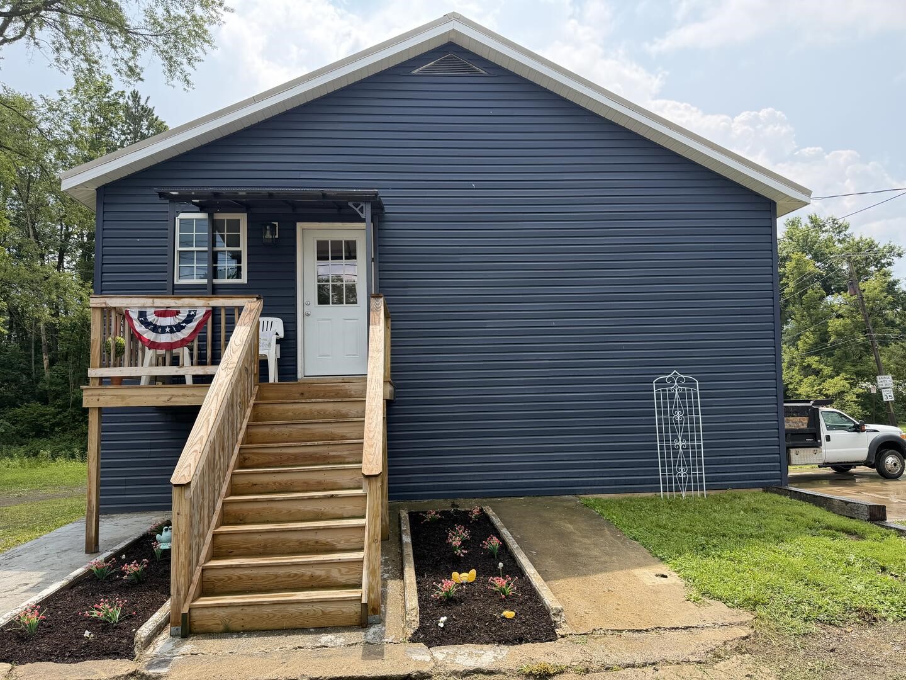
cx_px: 453
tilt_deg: +5.4
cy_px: 340
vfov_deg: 56.8
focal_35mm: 24
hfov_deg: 71.6
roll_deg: +2.0
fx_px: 628
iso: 100
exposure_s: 1/2053
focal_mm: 6.76
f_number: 1.78
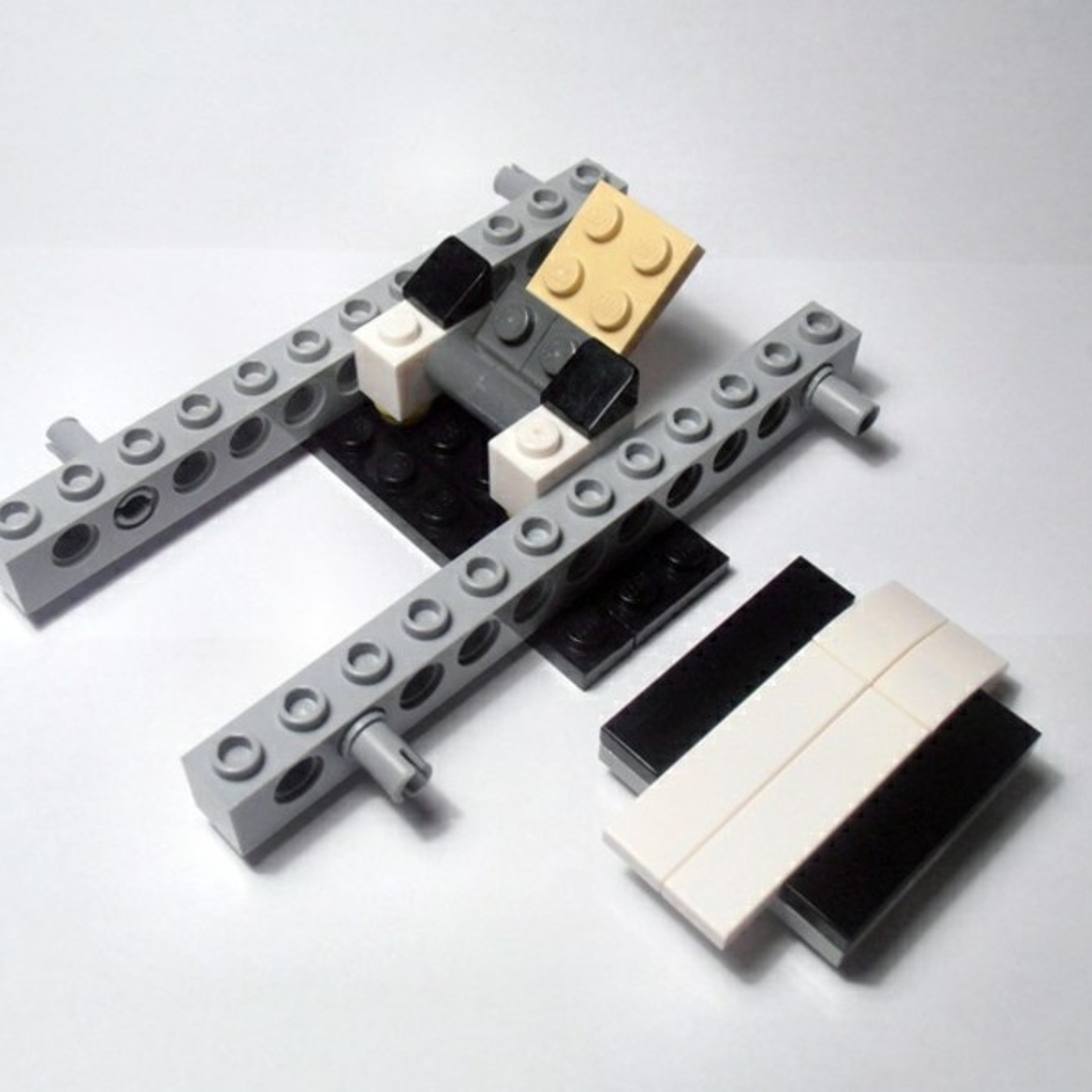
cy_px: 546
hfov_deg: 38.3
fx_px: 1570
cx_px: 526
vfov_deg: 38.3
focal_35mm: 44
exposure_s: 1/50
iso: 80
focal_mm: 6.61
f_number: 3.9
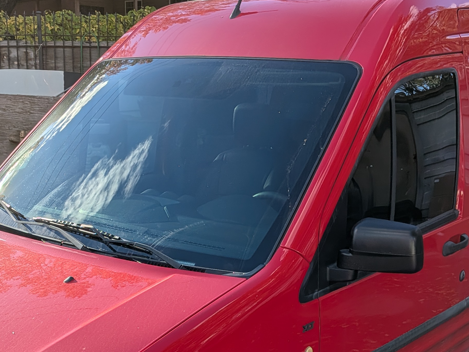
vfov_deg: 26.4
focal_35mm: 53
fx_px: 718
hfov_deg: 36.0
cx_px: 177
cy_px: 334
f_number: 1.7
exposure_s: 1/8772
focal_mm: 4.53
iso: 24
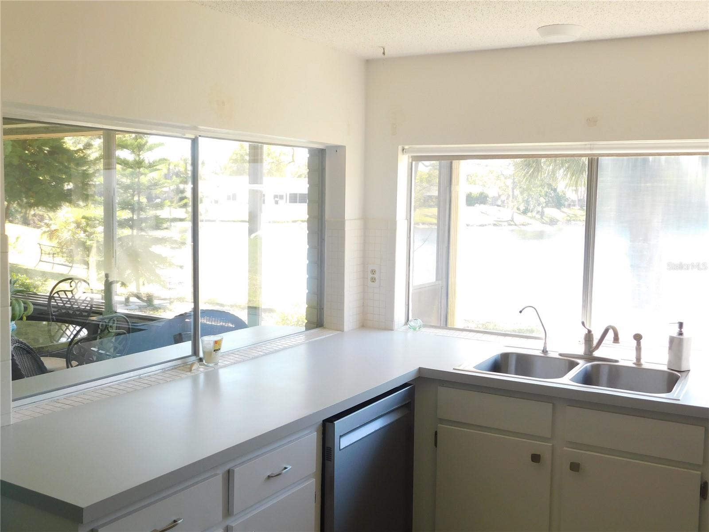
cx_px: 354
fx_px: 737
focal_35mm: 36
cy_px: 266
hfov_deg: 51.4
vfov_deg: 39.7
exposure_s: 1/50
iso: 125
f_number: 3.5
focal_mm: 6.3
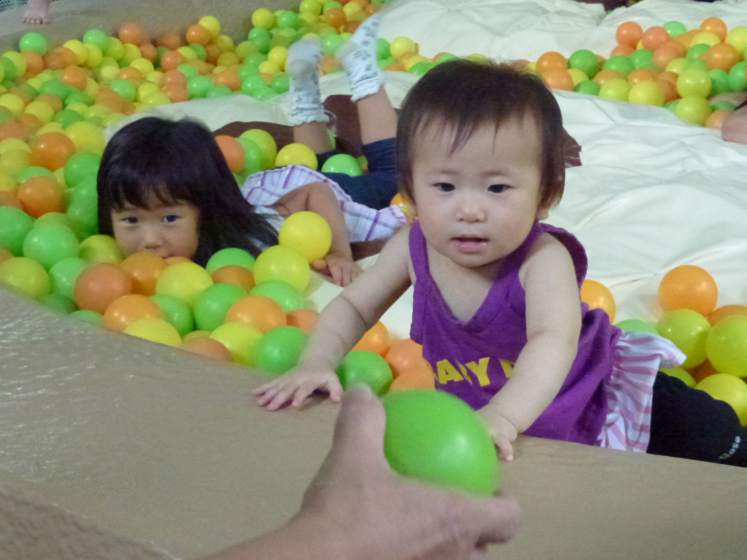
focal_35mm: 66
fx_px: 1424
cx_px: 370
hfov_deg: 29.4
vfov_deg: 22.3
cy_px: 293
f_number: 4.5
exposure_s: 1/80
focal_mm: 10.9
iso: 1600
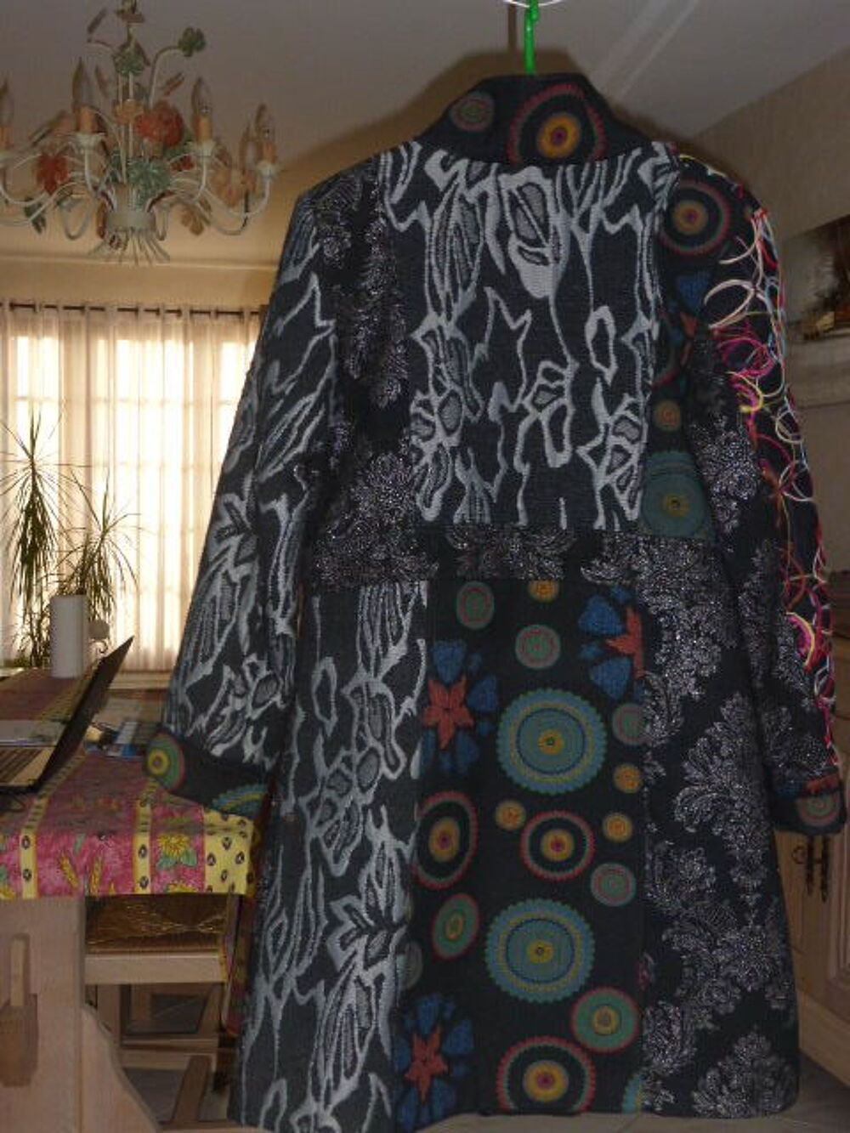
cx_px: 425
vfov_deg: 42.9
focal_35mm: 44
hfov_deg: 32.9
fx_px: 1440
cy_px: 566
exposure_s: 1/160
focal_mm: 7.9
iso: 200
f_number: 4.1
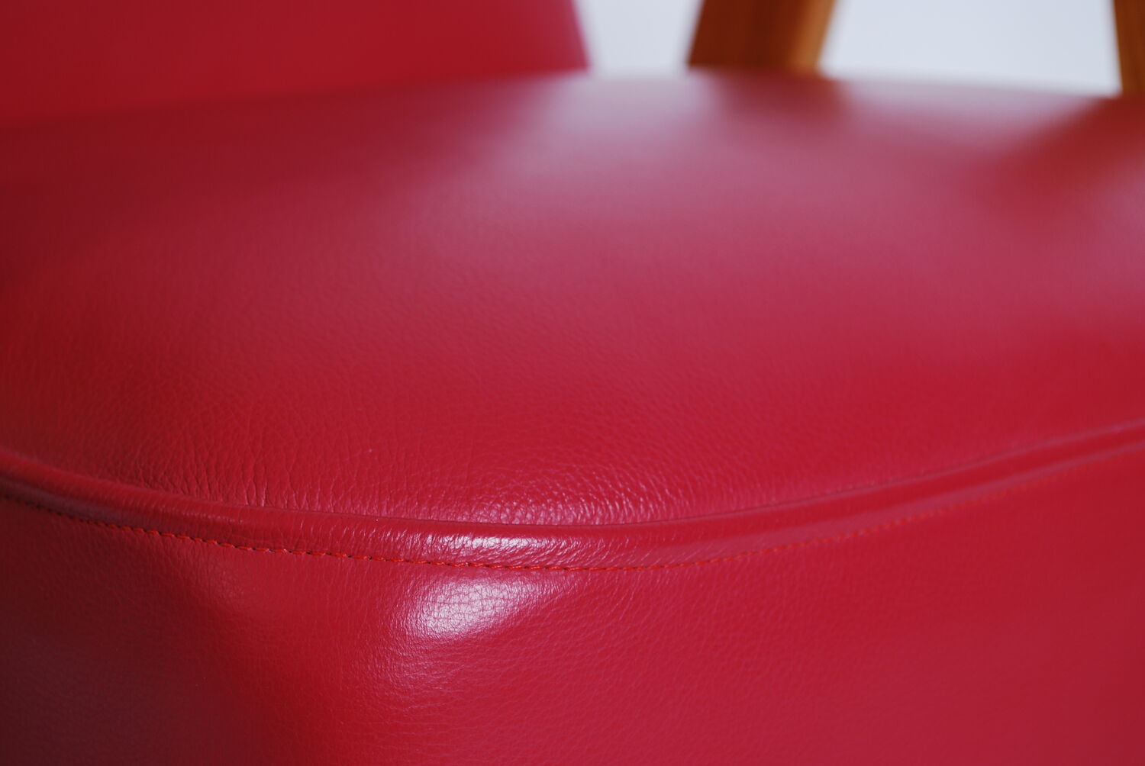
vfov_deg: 16.6
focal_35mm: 82
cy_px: 383
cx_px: 572
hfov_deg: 24.6
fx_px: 2627
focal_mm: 55
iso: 100
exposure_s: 1/100
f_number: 8
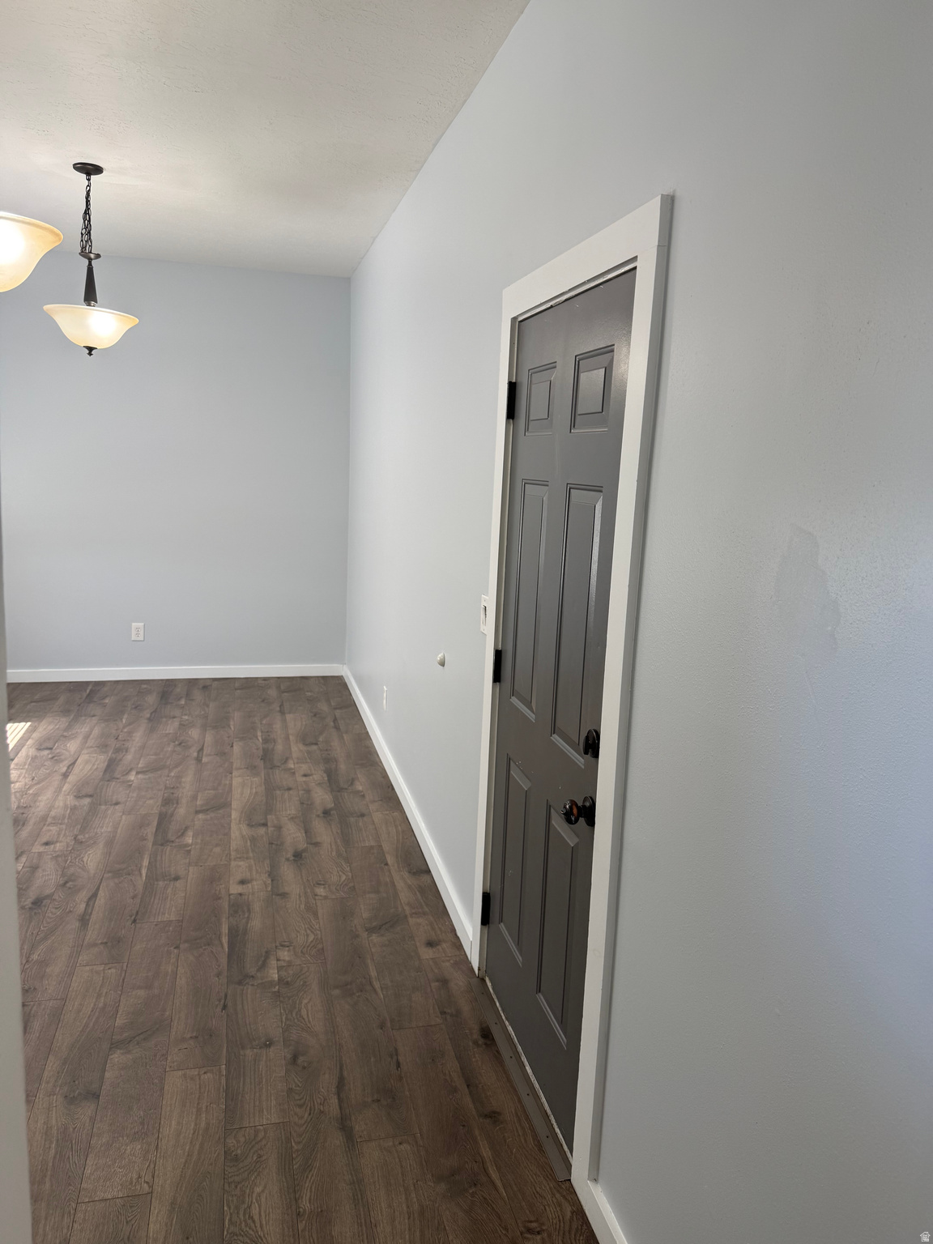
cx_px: 466
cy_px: 622
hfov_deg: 56.8
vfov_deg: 71.6
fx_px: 862
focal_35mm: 24
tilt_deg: -9.8
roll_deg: -3.2
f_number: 1.78
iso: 80
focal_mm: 6.76
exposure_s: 1/120
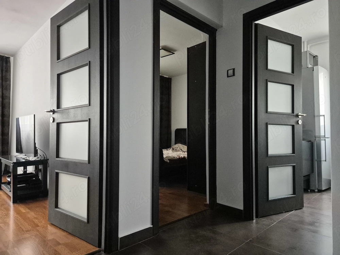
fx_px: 226
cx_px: 170
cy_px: 128
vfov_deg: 58.9
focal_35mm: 23
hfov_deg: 73.9
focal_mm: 5.4
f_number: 1.8
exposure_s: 1/100
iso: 2500
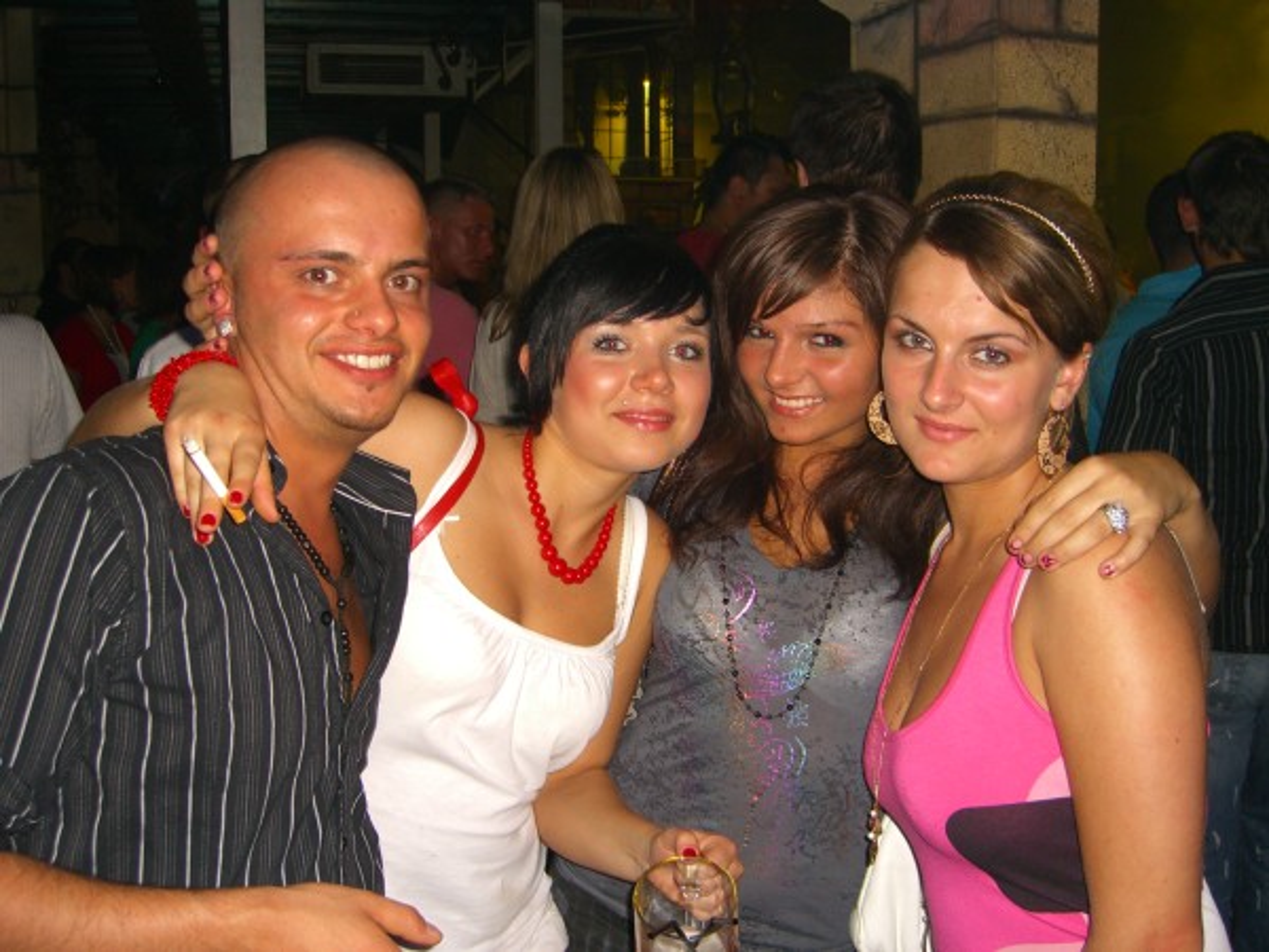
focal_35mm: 38
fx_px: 1393
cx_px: 634
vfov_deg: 37.7
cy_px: 476
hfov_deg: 49.0
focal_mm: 7.9
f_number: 2.8
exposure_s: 1/60
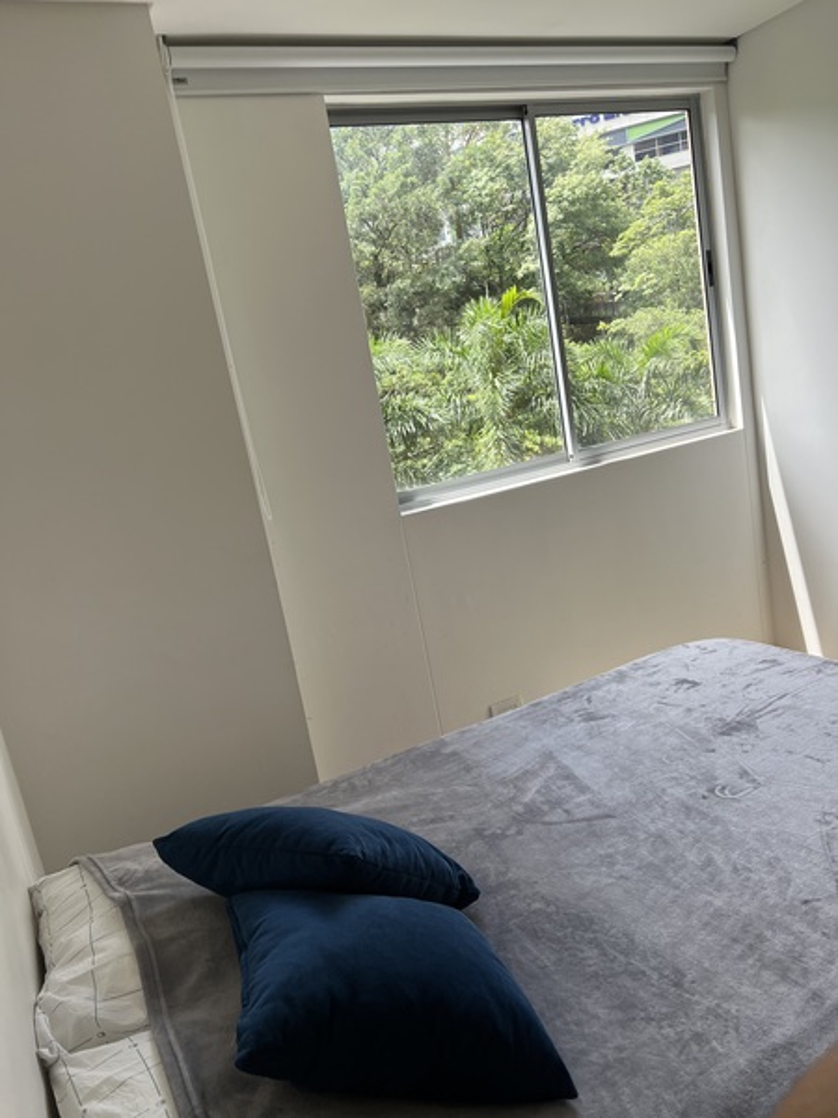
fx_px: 839
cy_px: 559
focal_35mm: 26
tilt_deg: -12.4
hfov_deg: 53.1
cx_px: 419
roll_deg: +10.2
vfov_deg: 67.3
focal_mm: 5.7
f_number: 1.5
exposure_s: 1/377
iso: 50
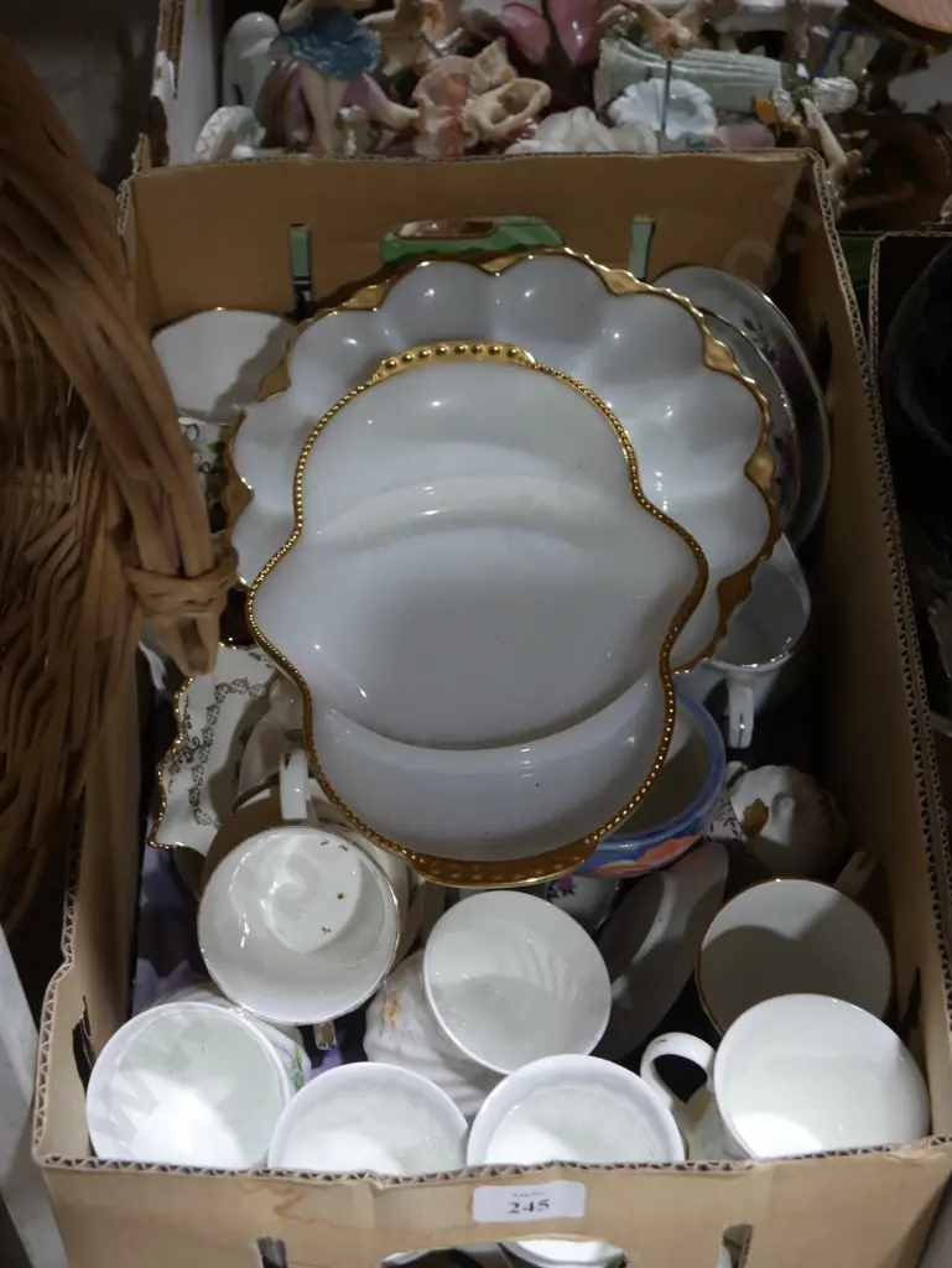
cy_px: 634
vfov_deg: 31.2
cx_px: 476
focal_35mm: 62
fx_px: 2272
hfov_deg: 23.7
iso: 640
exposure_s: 1/80
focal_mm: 31
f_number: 5.4
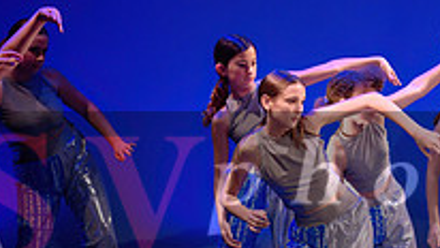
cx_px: 587
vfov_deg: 3.7
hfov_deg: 6.6
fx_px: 3793
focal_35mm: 325
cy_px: 130
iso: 1600
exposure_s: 1/250
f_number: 2.8
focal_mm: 110
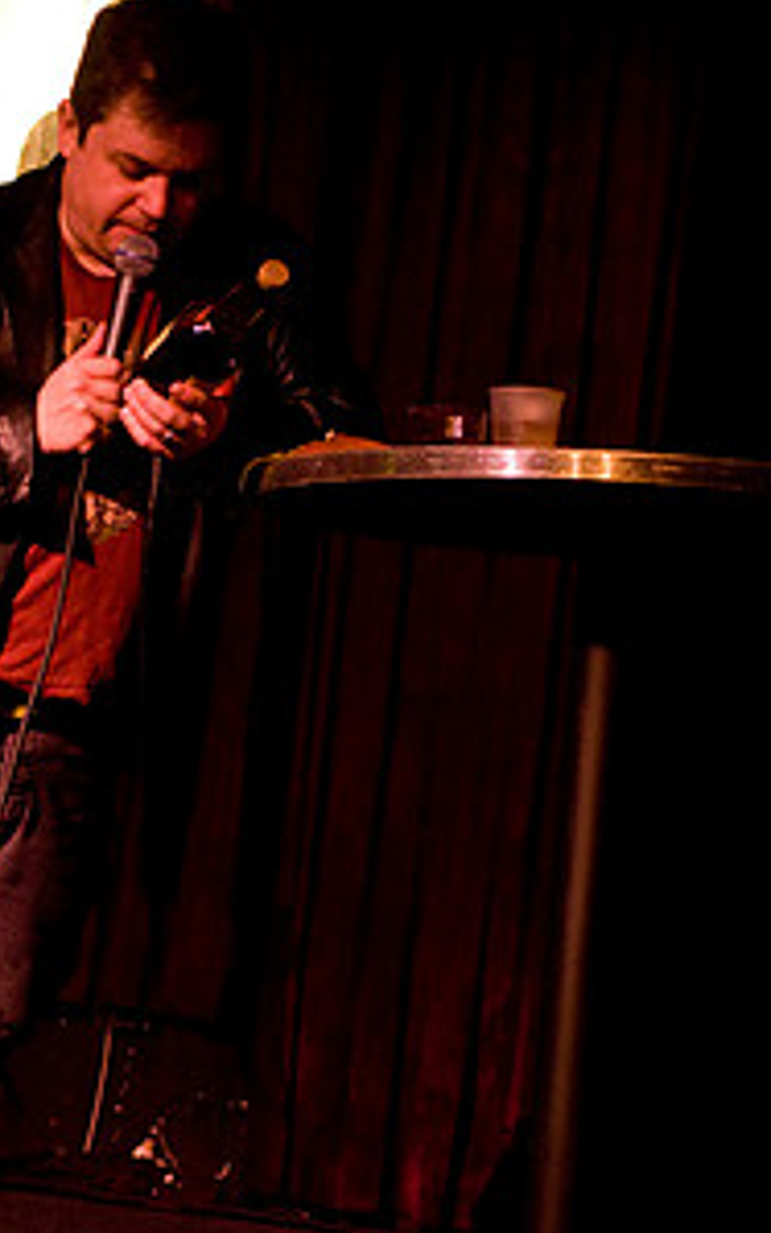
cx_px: 270
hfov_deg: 12.9
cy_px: 577
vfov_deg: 20.6
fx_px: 3394
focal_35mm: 101
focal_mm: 44
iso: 1000
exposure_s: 1/30
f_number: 2.8
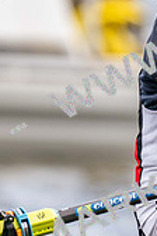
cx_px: 223
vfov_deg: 1.0
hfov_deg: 0.7
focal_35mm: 2069
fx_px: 13534
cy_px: 122
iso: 320
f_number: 4
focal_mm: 600
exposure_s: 1/2500
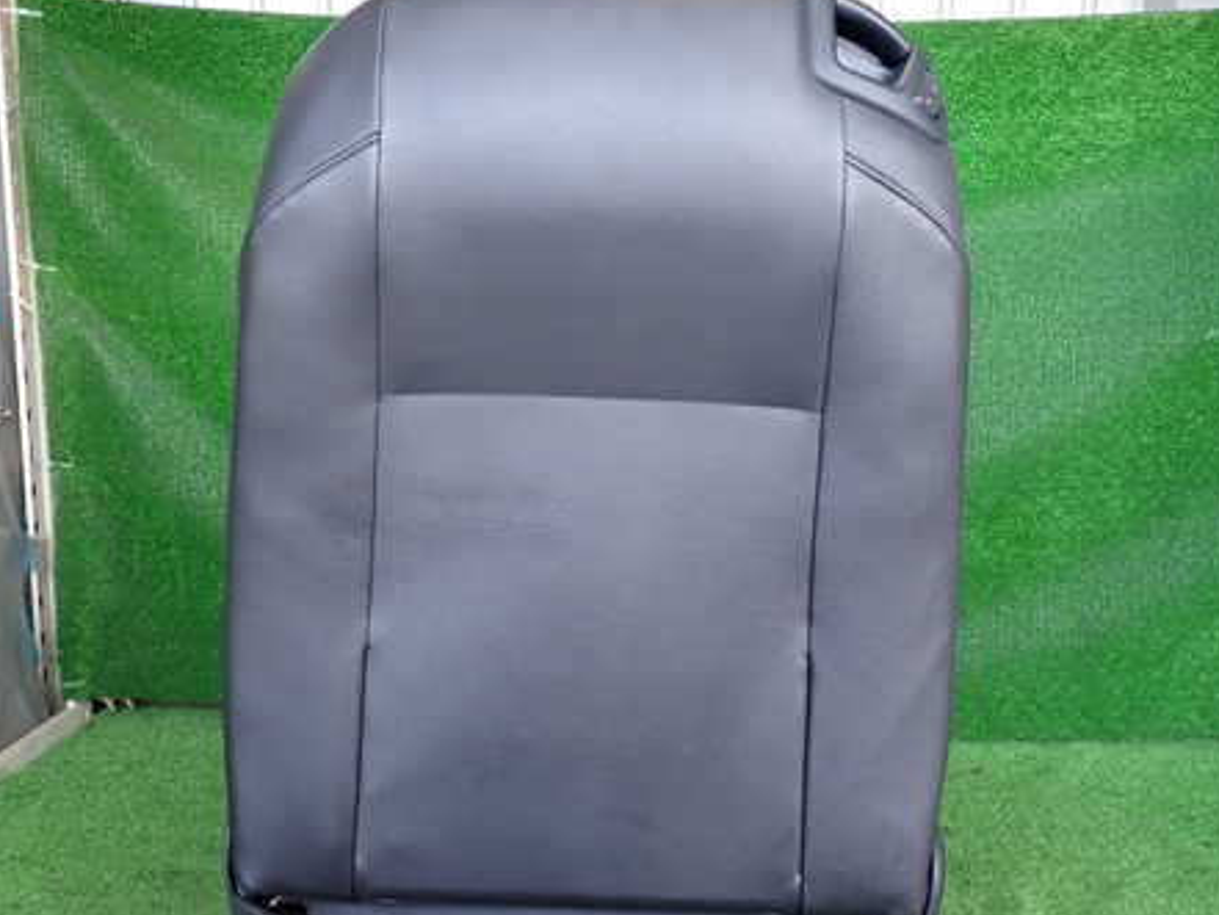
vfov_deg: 41.7
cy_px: 520
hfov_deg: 53.9
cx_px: 583
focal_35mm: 34
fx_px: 1198
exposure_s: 1/80
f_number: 2
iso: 200
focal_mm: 4.5
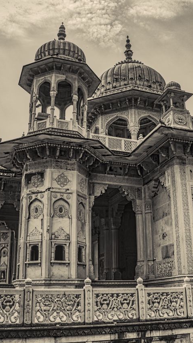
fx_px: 345
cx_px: 119
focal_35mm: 38
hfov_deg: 31.1
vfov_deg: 52.8
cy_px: 172
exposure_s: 1/640
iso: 100
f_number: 5.6
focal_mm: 24
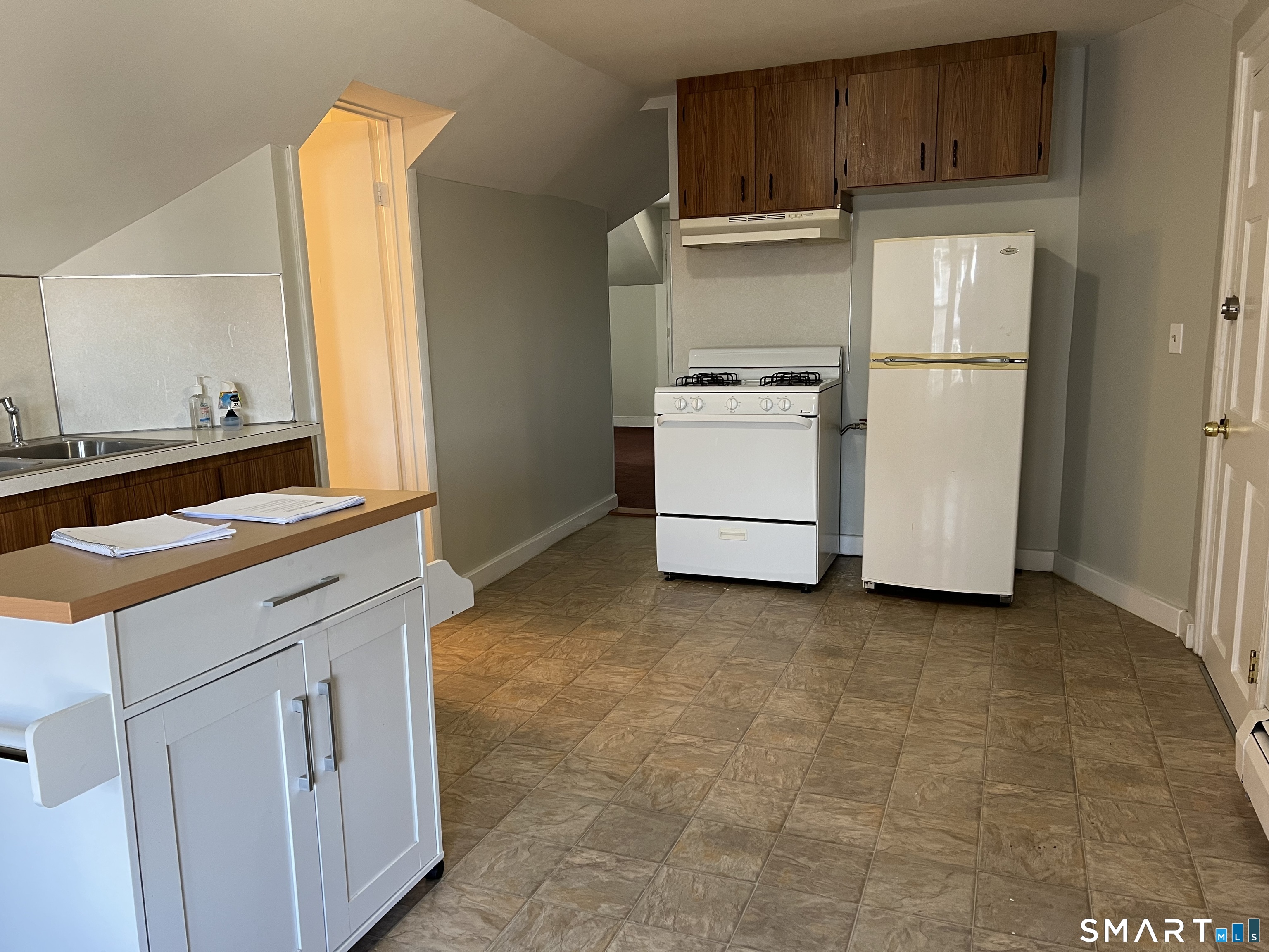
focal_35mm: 26
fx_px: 953
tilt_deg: -10.2
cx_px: 634
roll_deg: +1.9
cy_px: 476
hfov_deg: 67.3
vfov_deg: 53.1
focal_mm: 5.7
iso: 160
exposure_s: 1/60
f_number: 1.5
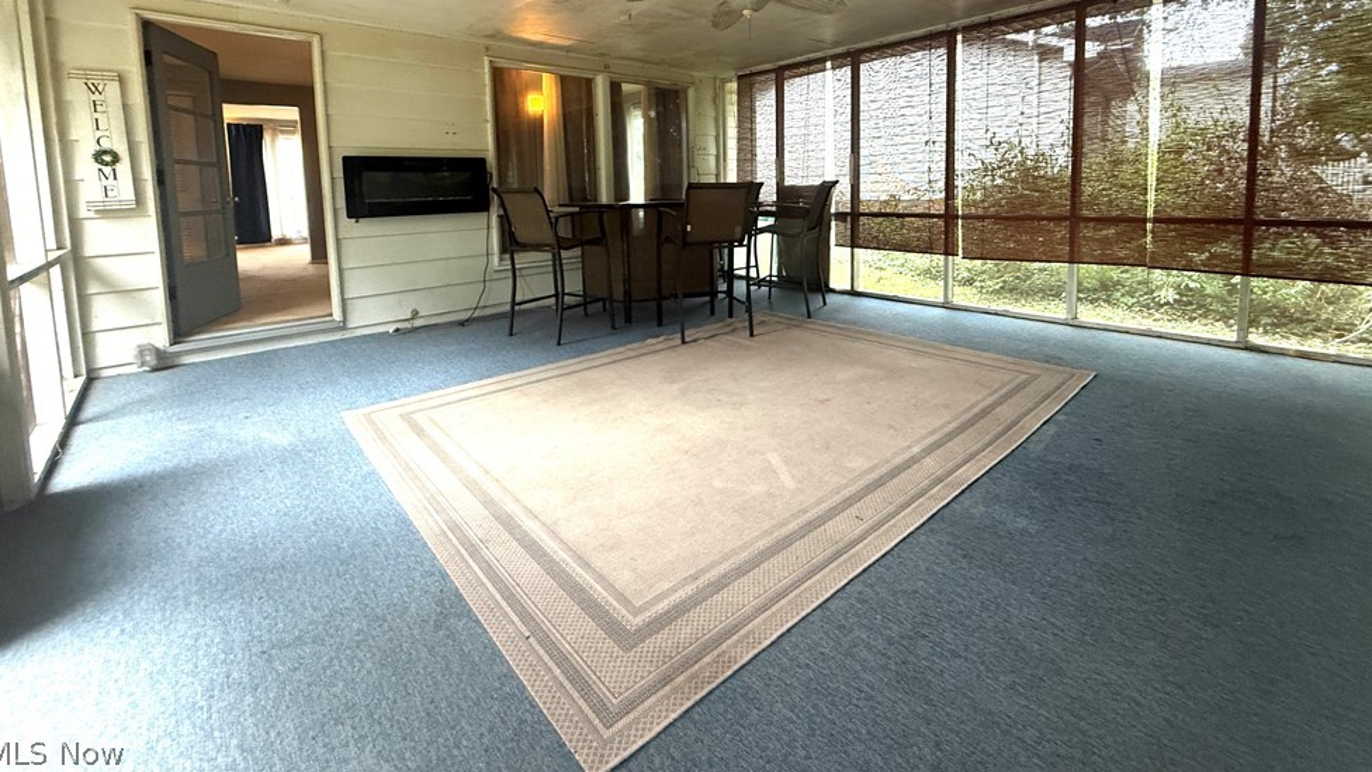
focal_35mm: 16
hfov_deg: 99.4
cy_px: 235
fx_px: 582
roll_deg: +1.6
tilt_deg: -4.4
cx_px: 696
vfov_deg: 64.7
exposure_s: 1/60
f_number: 2.2
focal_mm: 2.22
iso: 500
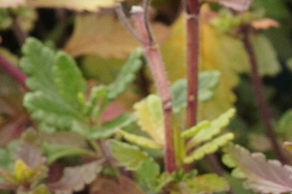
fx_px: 3947
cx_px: 365
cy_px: 259
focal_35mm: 487
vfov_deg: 2.8
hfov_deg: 4.2
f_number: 14
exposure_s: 1/160
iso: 1600
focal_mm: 100
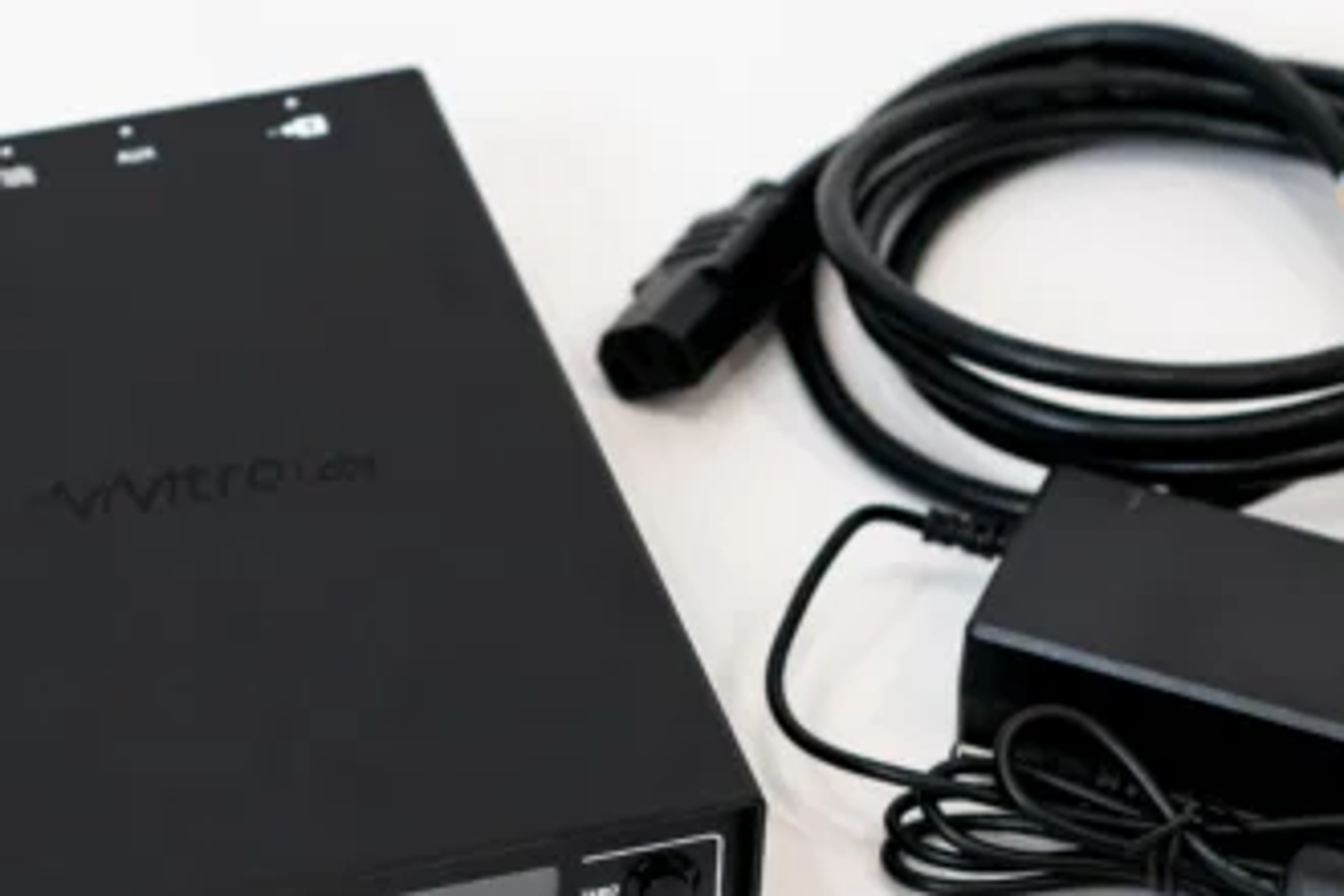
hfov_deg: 7.8
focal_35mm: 264
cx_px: 326
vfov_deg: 5.2
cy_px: 861
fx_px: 9855
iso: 400
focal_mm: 85
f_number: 3.2
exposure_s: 1/320
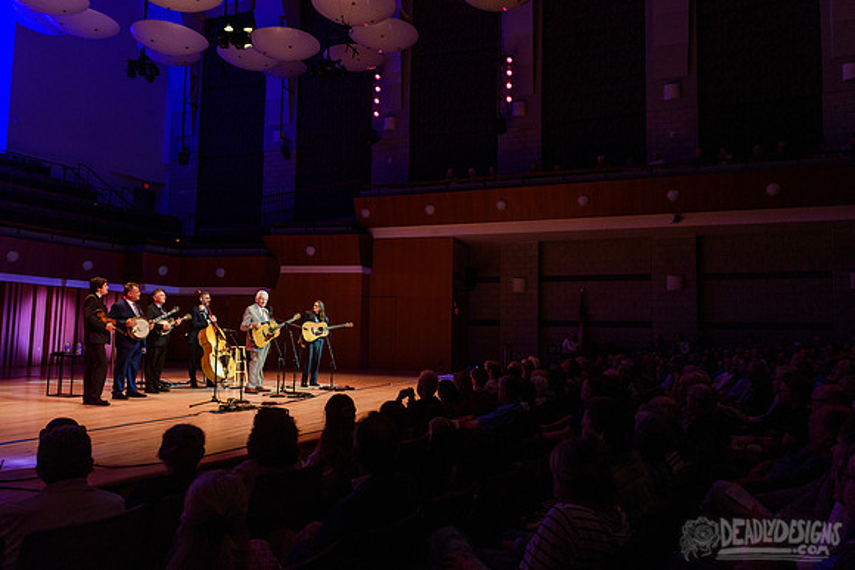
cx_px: 427
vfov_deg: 50.1
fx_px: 610
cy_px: 285
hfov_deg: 70.0
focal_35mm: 26
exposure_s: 1/250
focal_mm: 24
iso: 2500
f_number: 5
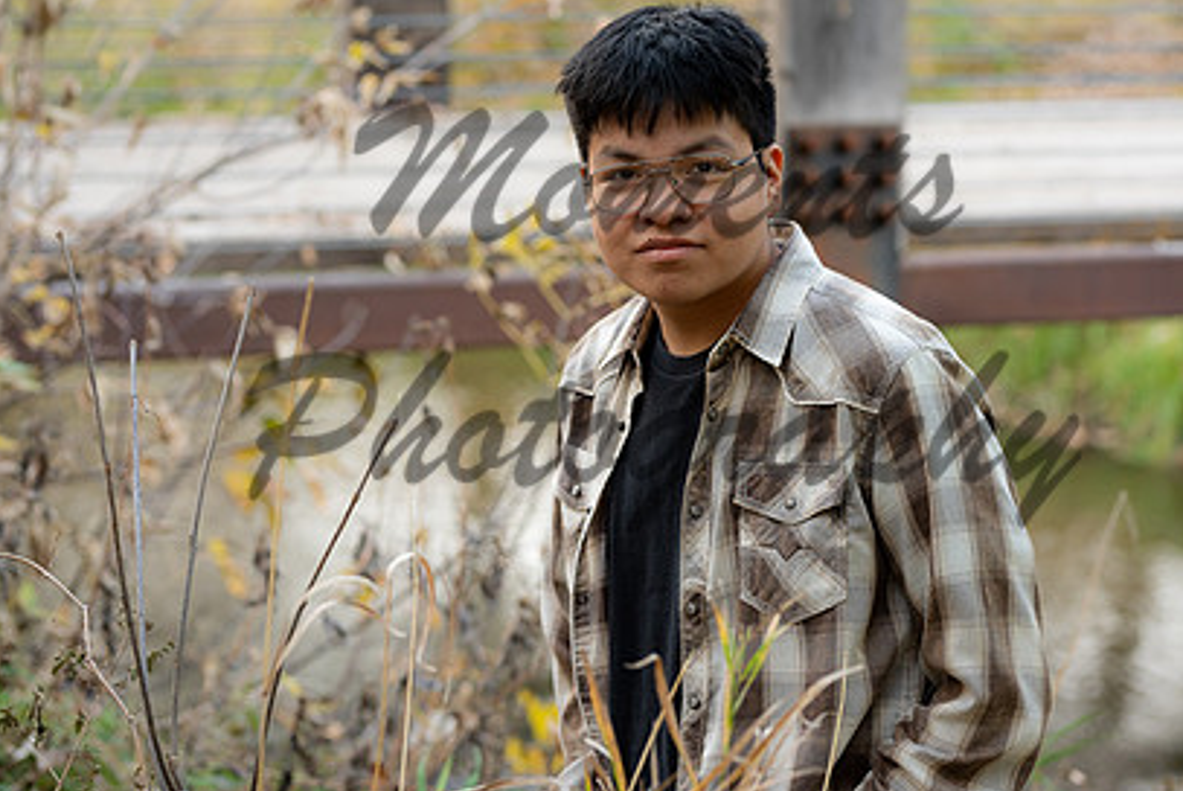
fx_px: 3979
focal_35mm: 121
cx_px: 669
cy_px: 301
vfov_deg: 11.3
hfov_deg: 16.9
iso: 200
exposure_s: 1/125
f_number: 3.5
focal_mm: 85
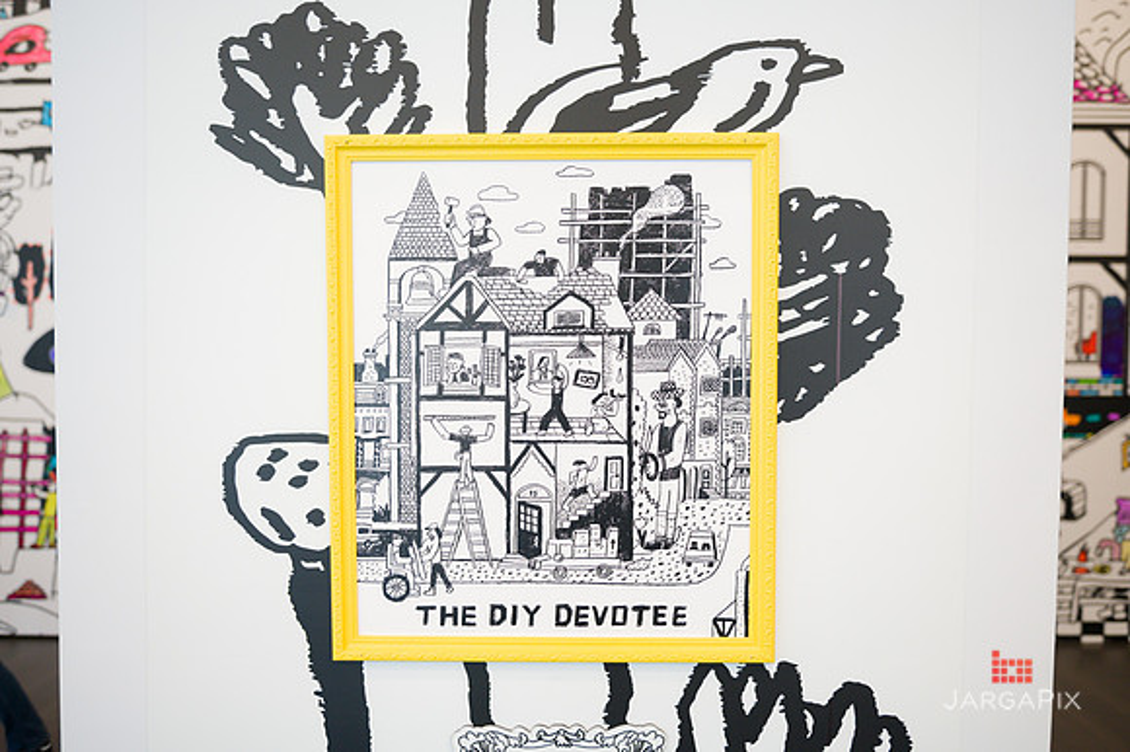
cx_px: 565
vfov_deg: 41.1
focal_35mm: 32
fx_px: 1004
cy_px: 376
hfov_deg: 58.7
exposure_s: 1/200
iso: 1600
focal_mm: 32
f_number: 3.5
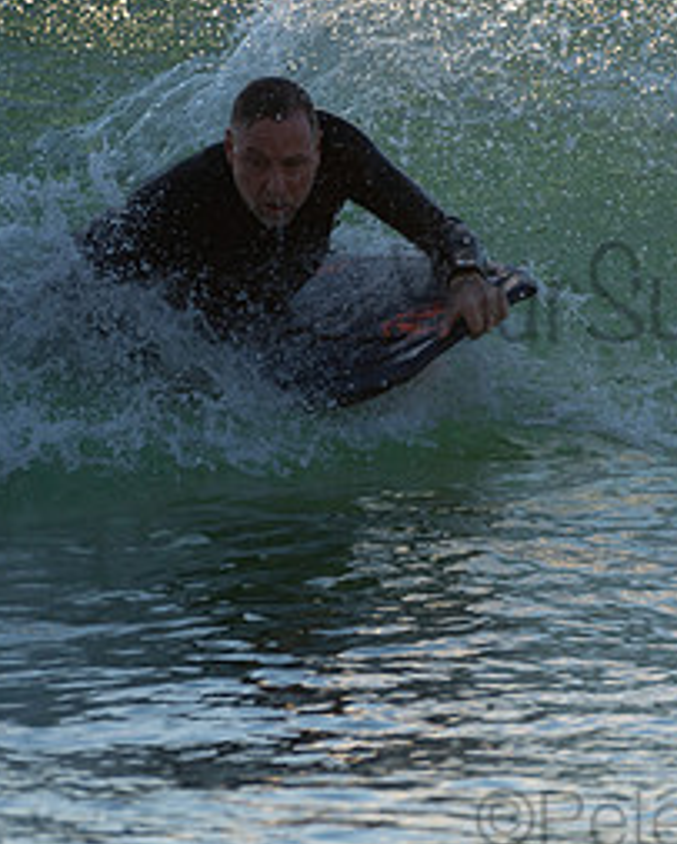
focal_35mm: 1612
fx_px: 40301
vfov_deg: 1.2
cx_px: 734
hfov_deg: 1.0
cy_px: 265
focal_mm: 500
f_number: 5.6
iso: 200
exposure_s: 1/400
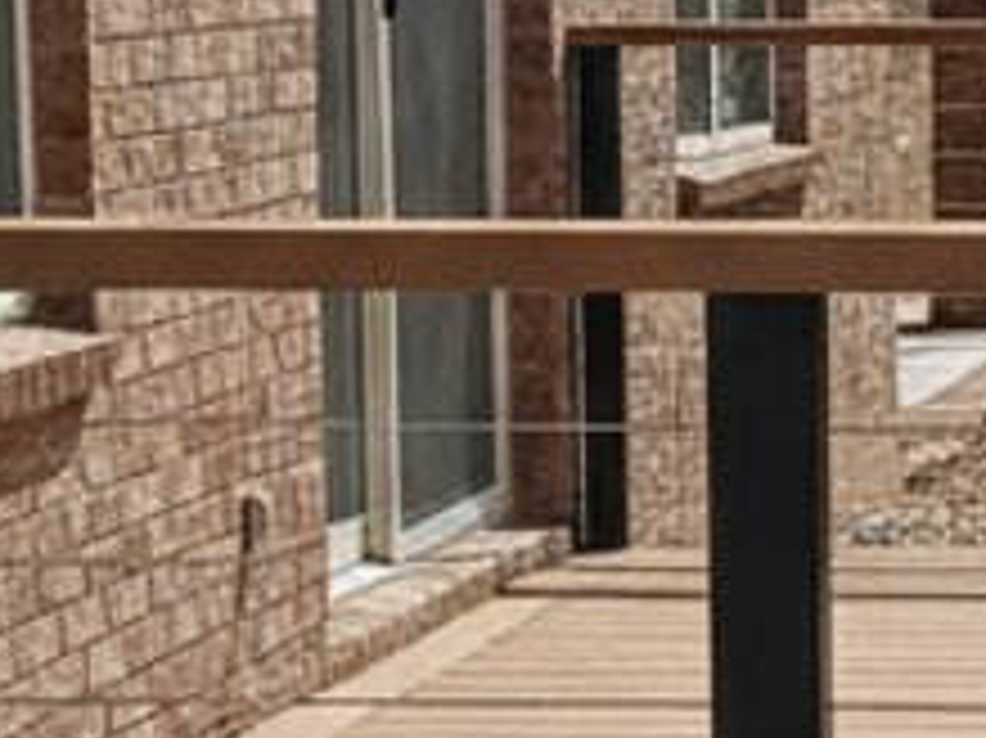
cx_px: 873
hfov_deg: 15.5
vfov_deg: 11.7
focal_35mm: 126
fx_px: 3587
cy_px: 486
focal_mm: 6.4
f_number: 1.8
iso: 270
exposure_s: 1/958
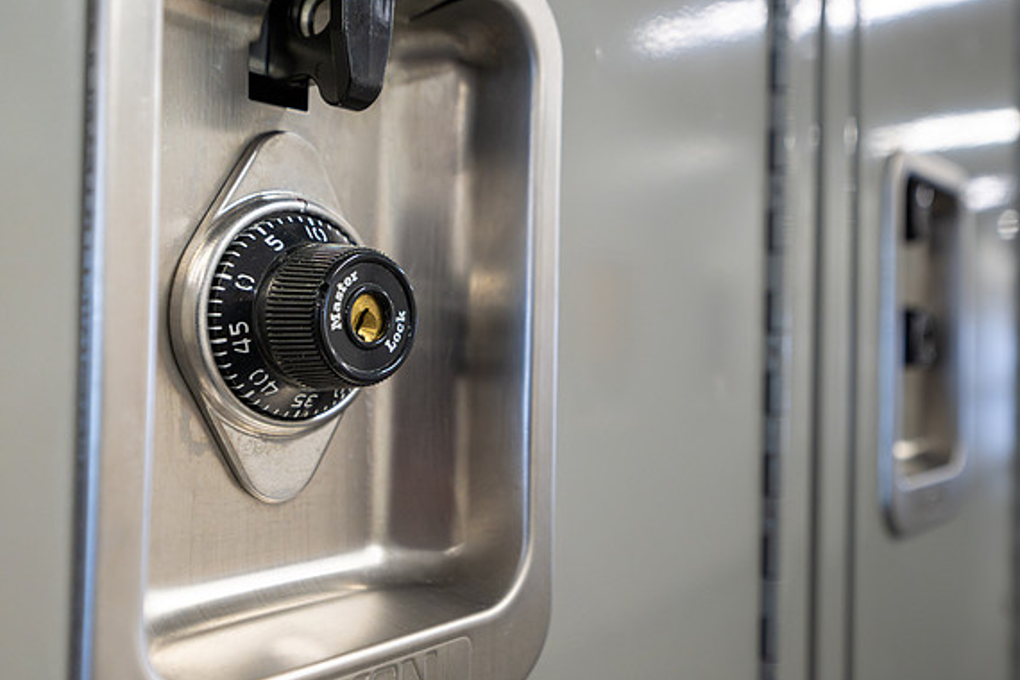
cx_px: 557
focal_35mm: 34
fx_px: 963
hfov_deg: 55.7
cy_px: 327
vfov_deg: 38.9
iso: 2000
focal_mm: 30
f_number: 5.6
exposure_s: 1/25
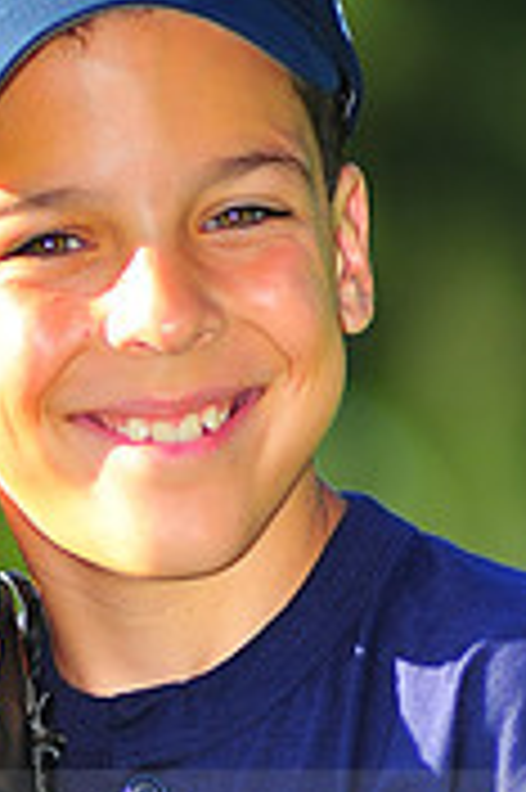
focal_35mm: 593
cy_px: 832
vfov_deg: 3.5
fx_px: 13021
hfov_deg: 2.3
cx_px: 130
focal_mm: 180
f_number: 3.5
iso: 200
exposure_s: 1/1000
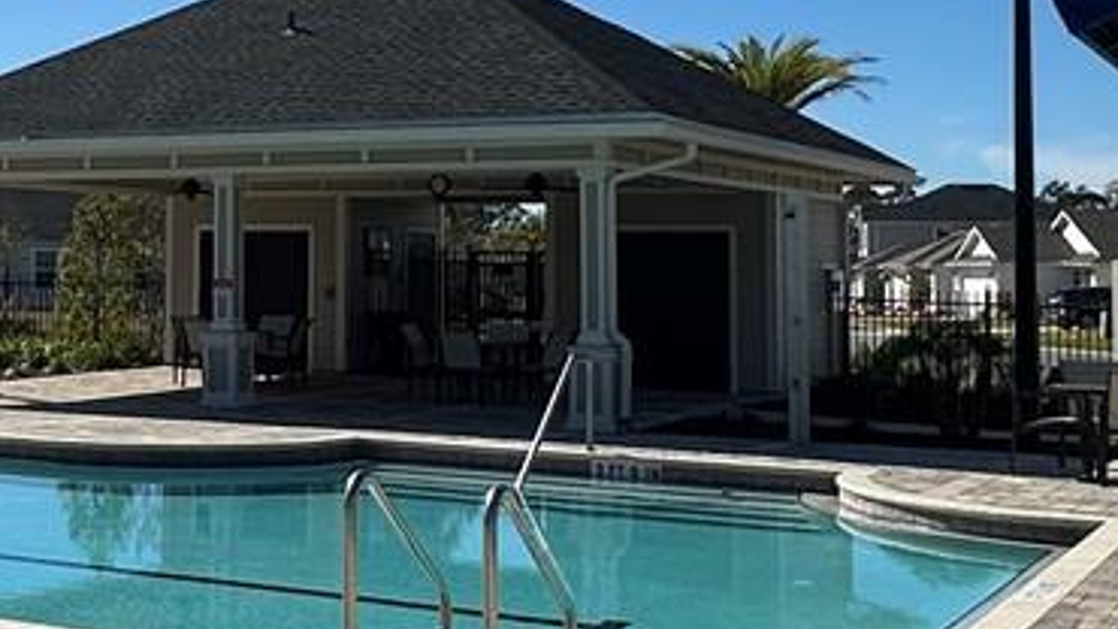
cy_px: 121
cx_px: 142
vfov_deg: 18.1
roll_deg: -0.7
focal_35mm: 66
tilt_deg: +5.3
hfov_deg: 30.7
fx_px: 1956
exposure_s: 1/3731
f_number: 2.2
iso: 50
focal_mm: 2.22
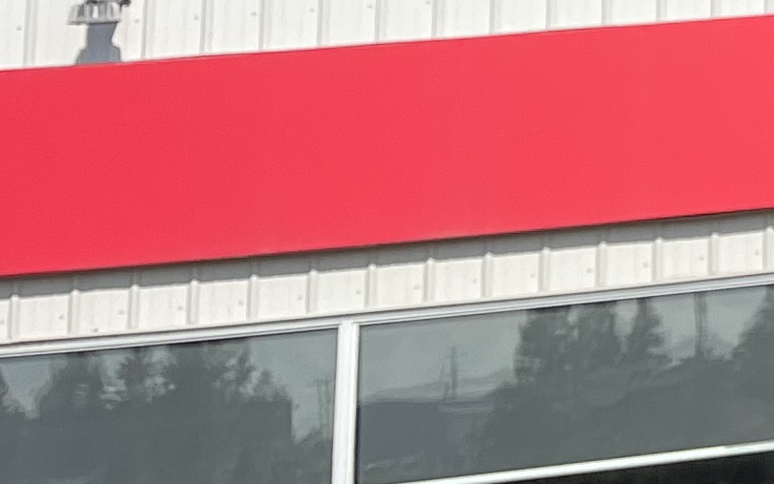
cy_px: -529
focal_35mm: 137
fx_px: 2890
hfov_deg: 12.3
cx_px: 1834
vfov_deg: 8.9
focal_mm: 5.1
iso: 50
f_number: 1.6
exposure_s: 1/2825
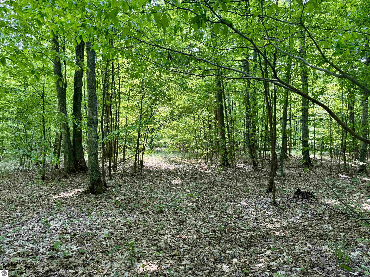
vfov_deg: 56.8
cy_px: 138
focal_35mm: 24
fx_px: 257
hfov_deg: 71.6
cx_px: 185
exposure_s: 1/232
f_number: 1.78
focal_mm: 6.76
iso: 100
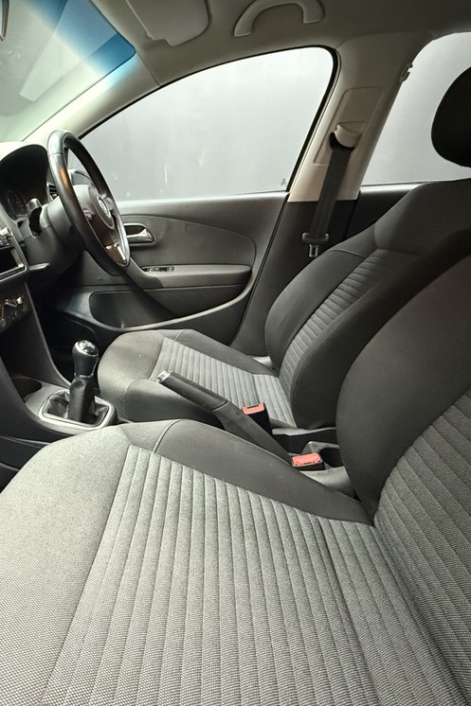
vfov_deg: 84.0
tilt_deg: -20.8
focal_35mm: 20
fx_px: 393
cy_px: 352
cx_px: 128
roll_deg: -1.1
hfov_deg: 59.2
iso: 1250
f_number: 2.2
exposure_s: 1/33
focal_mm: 2.22
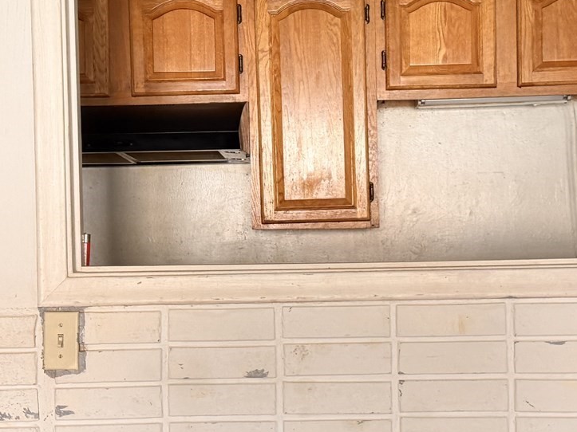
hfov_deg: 28.6
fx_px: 1133
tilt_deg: +0.6
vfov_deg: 21.6
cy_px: 211
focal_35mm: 68
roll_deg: +2.2
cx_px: 267
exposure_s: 1/60
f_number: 1.78
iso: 250
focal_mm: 6.76
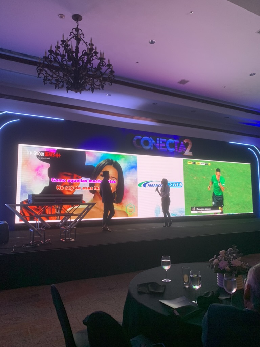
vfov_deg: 67.3
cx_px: 130
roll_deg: -0.1
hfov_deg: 53.1
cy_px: 174
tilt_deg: +6.7
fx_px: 260
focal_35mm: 26
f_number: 1.8
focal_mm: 4.25
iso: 50
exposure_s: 1/120
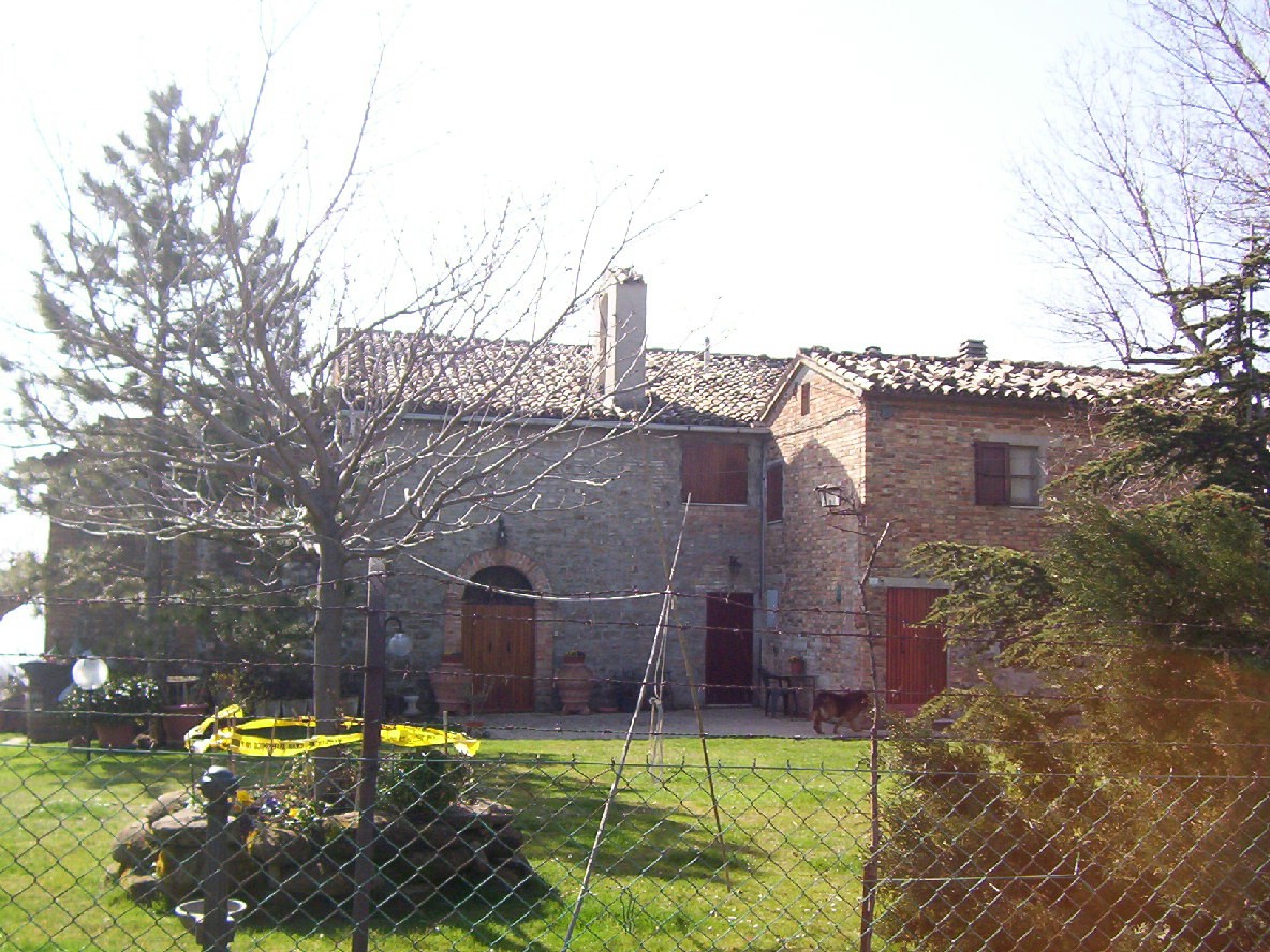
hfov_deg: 51.4
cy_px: 476
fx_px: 1321
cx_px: 635
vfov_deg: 39.7
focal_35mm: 36
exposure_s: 1/935
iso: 100
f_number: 2.76
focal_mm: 5.54
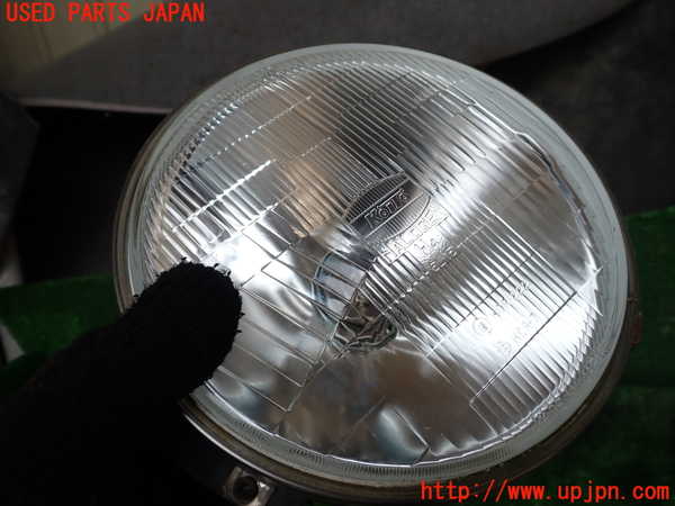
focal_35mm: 30
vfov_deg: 46.8
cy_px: 253
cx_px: 338
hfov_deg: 60.0
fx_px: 585
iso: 100
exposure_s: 1/400
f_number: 3.2
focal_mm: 5.4
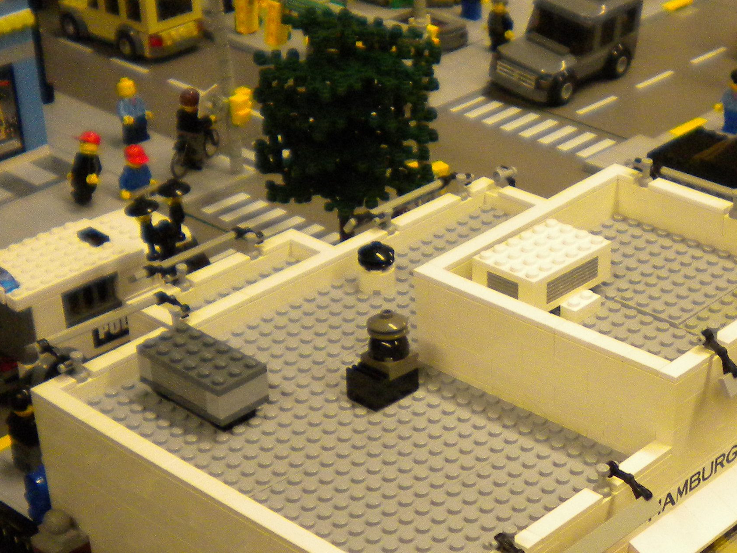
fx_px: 1618
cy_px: 423
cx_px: 582
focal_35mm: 76
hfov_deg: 25.3
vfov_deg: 19.2
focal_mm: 6.3
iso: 369
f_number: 3.1
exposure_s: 1/56.8
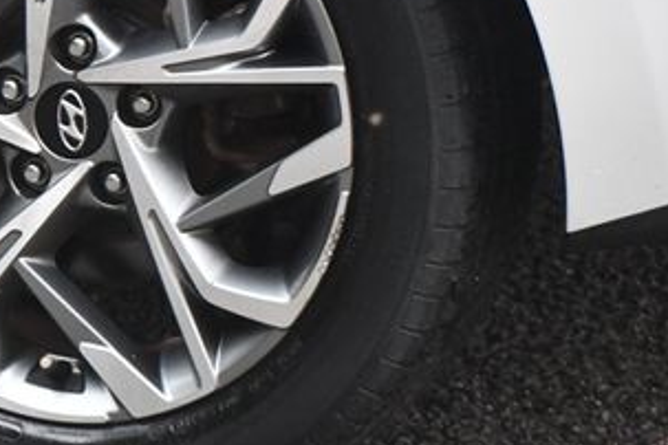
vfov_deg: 3.9
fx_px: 6457
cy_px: 84
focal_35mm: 348
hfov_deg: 5.9
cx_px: 73
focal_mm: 110
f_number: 4.8
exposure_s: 1/125
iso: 3200
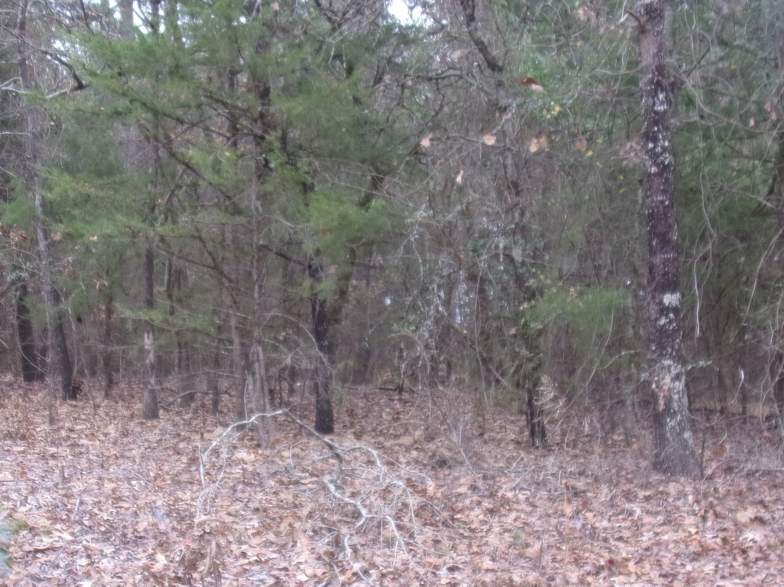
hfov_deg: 40.2
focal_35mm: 47
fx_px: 1064
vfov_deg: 30.7
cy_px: 376
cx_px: 306
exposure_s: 1/40
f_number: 3.7
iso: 80
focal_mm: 5.9
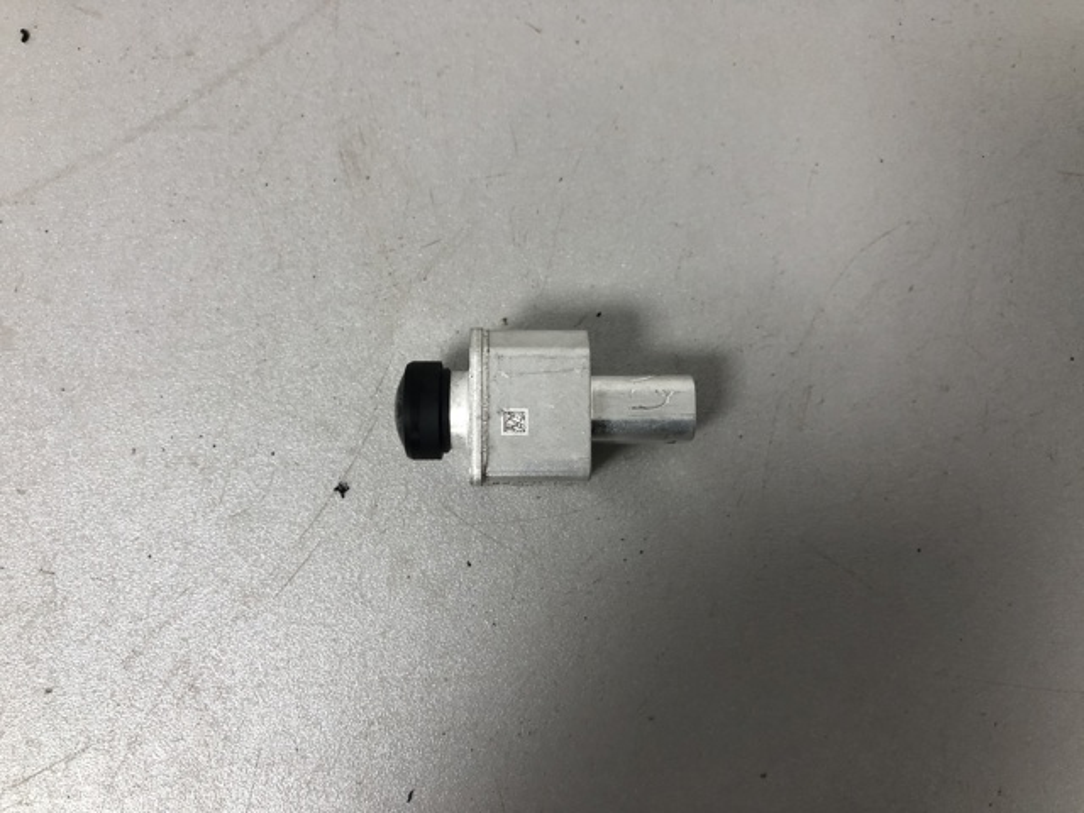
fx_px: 877
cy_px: 406
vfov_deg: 49.7
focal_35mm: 28
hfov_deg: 63.4
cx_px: 542
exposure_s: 1/33
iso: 40
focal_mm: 4
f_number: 1.8
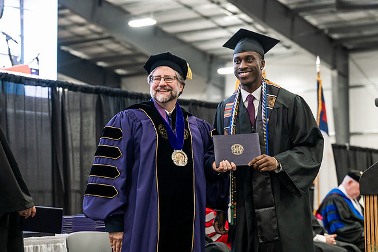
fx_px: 872
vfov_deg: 16.5
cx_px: 189
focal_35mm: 83
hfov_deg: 24.5
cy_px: 126
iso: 4000
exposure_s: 1/200
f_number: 4
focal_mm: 83
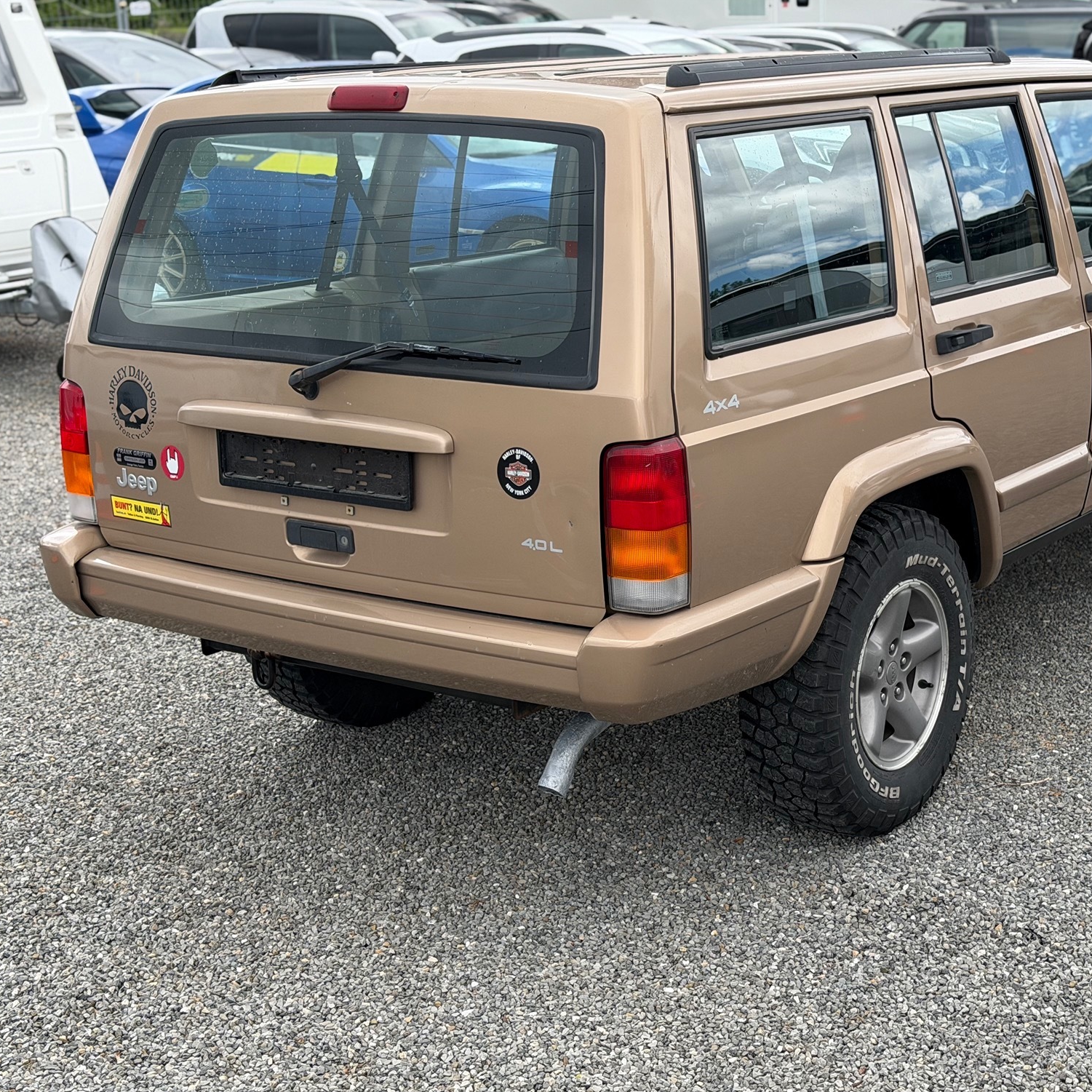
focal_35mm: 57
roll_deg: +1.0
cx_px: 700
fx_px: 2034
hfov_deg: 29.9
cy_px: 549
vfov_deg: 30.0
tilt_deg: -14.4
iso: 64
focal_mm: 6.76
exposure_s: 1/1203
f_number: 1.78
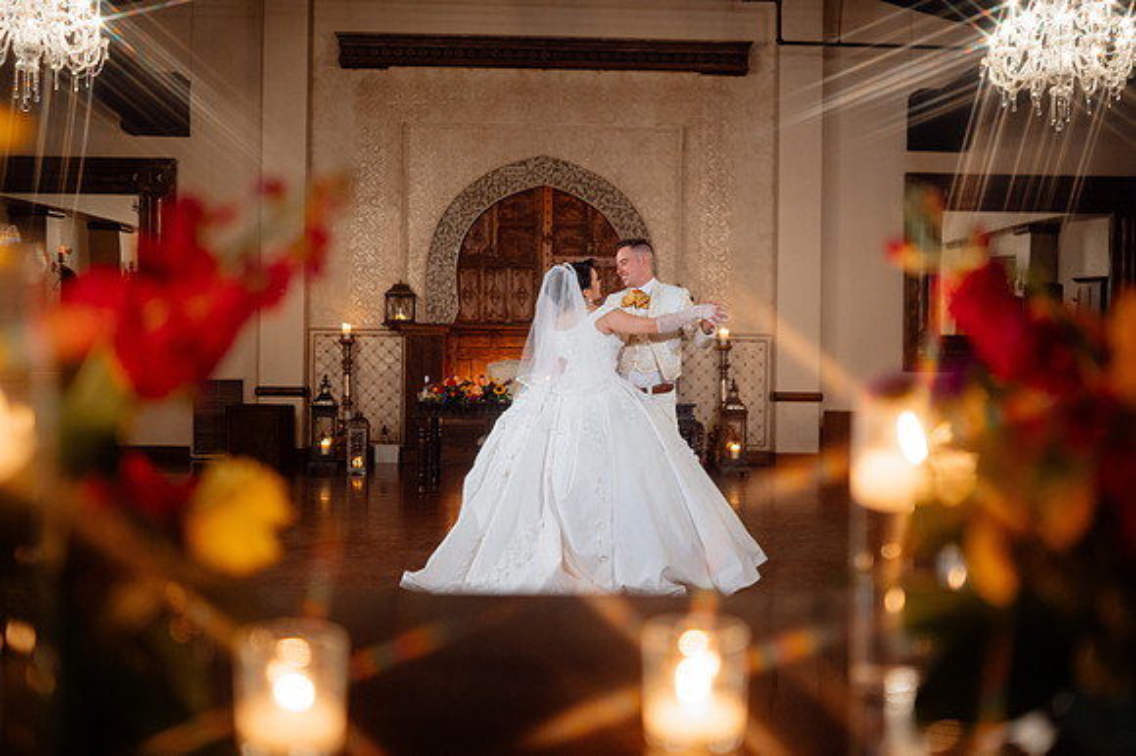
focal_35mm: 35
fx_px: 1104
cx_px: 568
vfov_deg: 37.8
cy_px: 378
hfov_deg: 54.5
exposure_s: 1/125
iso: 2000
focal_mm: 35
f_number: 1.8
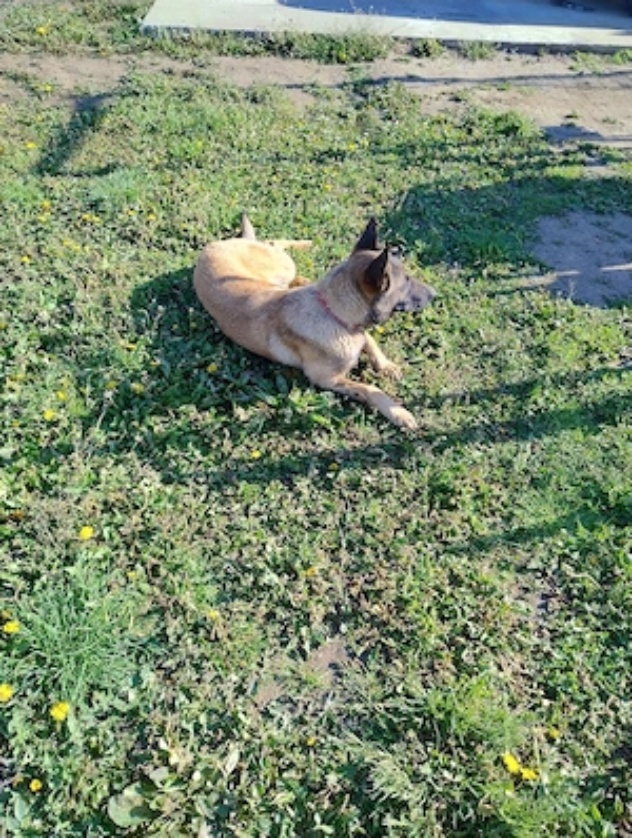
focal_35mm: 24
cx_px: 316
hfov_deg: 57.0
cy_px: 419
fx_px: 582
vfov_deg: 71.5
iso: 100
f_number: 1.8
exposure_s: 1/455
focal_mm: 5.56
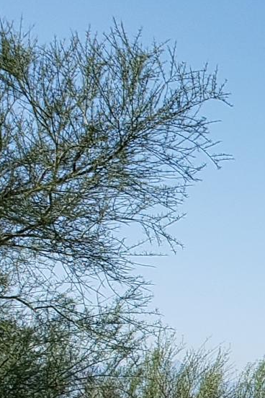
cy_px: 531
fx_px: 1623
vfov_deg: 13.4
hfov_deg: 7.0
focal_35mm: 147
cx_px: 1061
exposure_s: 1/1242
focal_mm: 4.3
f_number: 2.4
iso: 50
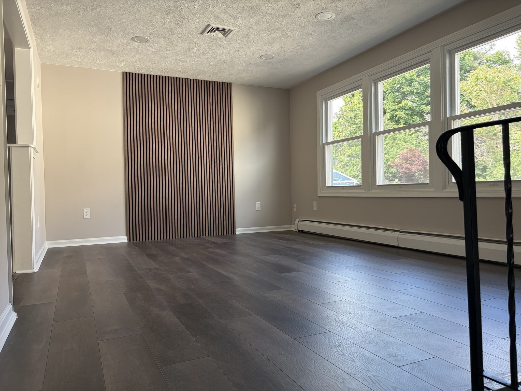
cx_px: 260
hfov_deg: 67.3
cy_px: 196
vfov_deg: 53.1
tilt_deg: +0.9
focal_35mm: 26
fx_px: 391
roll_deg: +0.5
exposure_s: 1/121
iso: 80
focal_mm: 5.96
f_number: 1.6
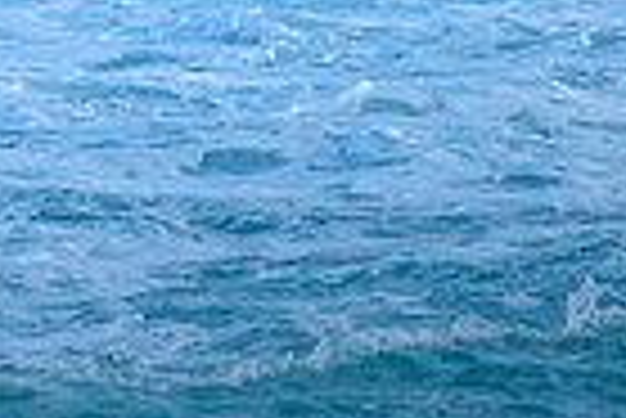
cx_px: -169
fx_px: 35545
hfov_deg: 1.0
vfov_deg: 0.7
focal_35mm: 2042
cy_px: -455
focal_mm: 400
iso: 500
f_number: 5.6
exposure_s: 1/1250
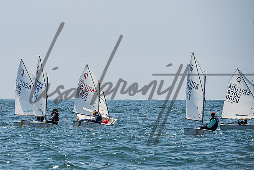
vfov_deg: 4.2
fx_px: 2293
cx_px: 82
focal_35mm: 325
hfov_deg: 6.3
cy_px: 79
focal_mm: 240
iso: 250
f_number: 8
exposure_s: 1/1250
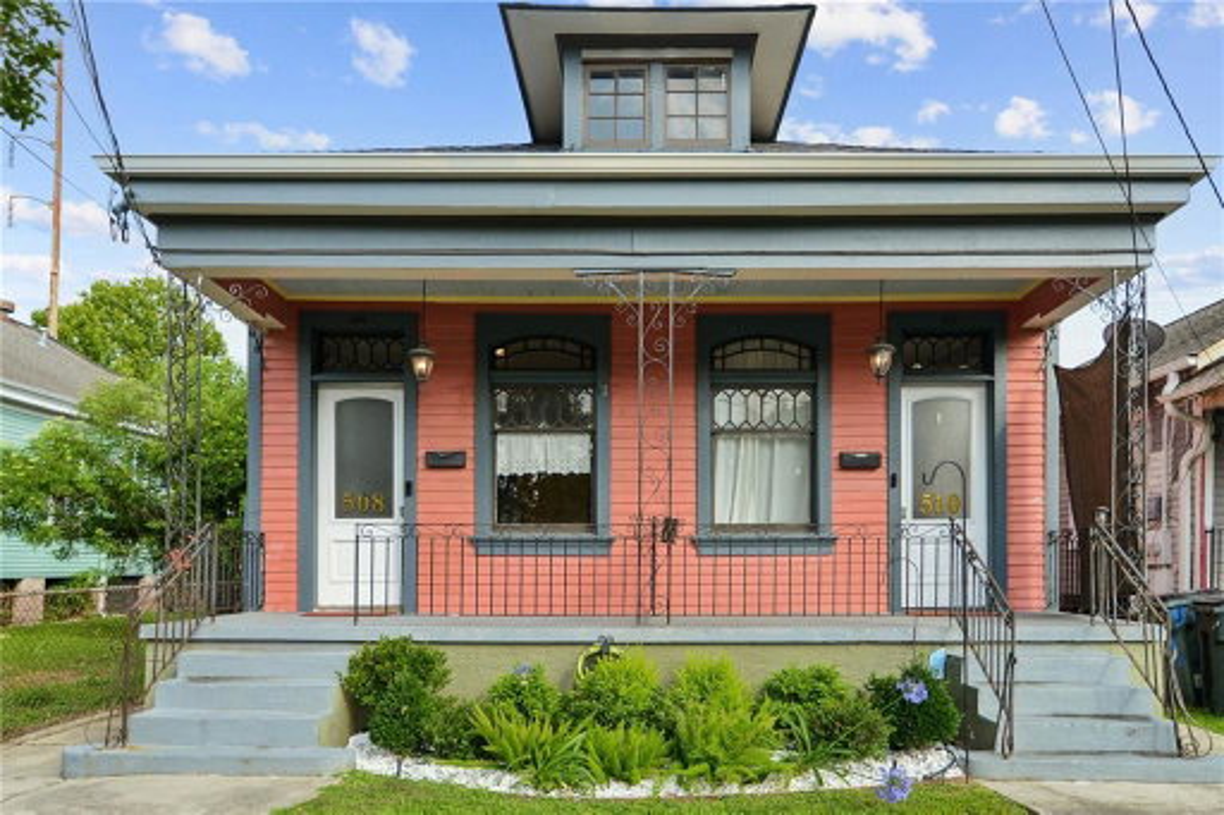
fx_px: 816
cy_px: 408
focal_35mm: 24
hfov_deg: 73.8
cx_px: 612
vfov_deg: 53.1
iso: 400
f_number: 4
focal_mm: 24
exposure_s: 1/1600
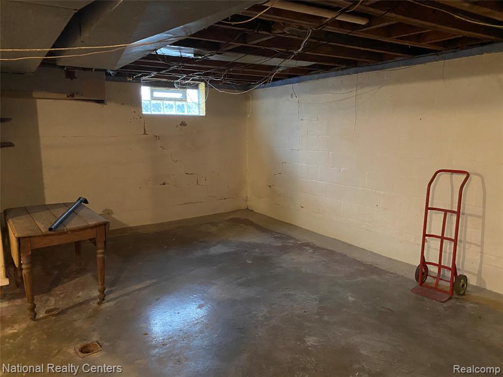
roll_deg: +1.2
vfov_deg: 53.1
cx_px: 252
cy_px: 188
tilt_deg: -10.0
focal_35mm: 26
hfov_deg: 67.3
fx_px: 378
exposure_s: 1/30
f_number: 1.8
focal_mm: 4.25
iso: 800
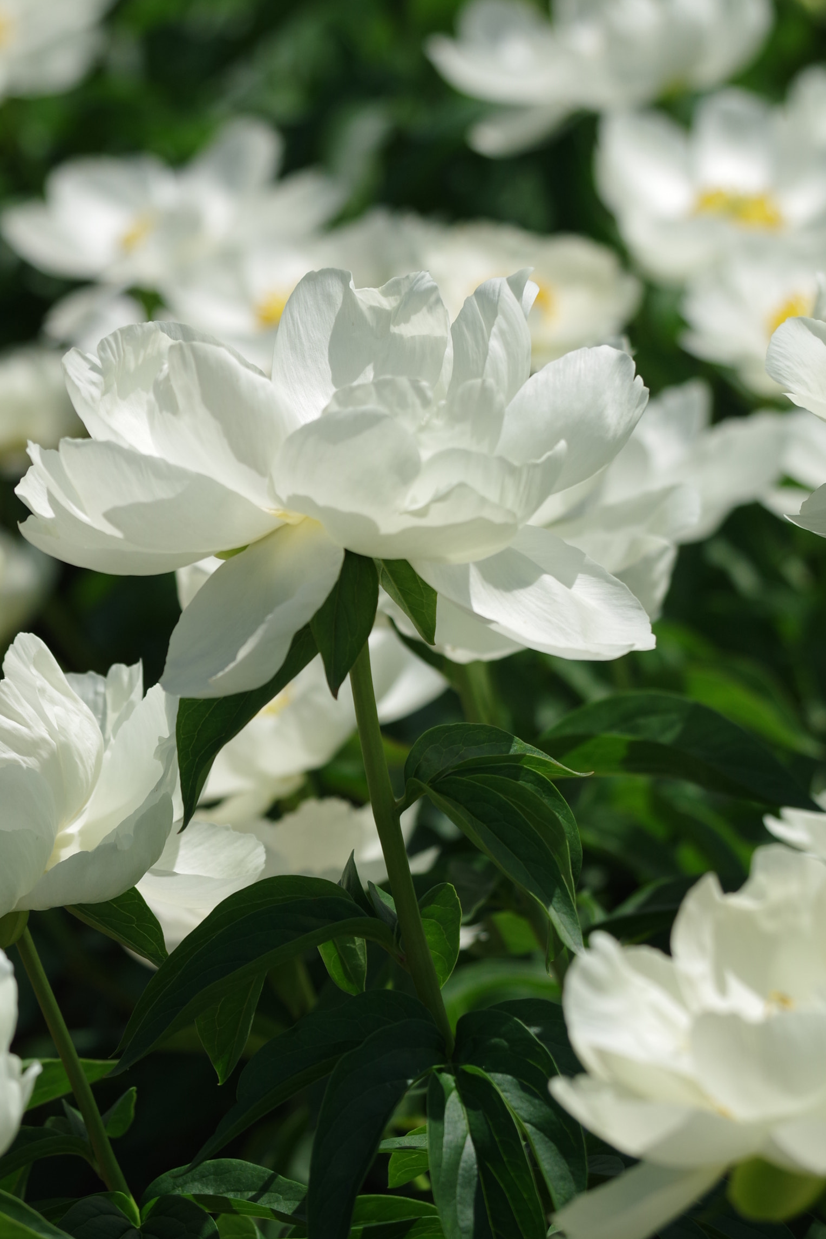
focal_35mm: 241
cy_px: 435
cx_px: 441
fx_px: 8291
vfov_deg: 8.5
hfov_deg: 5.7
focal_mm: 120
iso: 100
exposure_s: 1/1000
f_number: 5
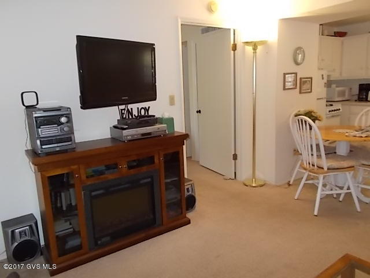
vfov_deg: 53.1
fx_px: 278
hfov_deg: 67.3
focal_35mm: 26
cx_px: 185
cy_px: 139
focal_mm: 4.6
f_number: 3.2
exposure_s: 1/25
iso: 200
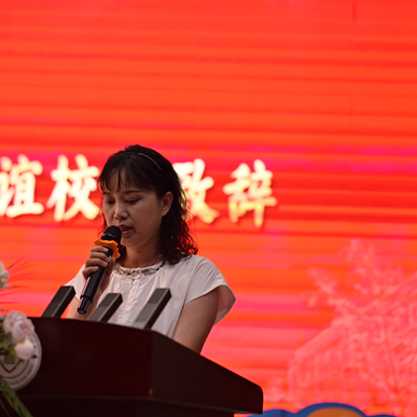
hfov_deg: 15.5
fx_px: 1526
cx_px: 135
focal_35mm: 112
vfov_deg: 15.6
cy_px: 209
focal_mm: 85
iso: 800
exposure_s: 1/640
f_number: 2.2
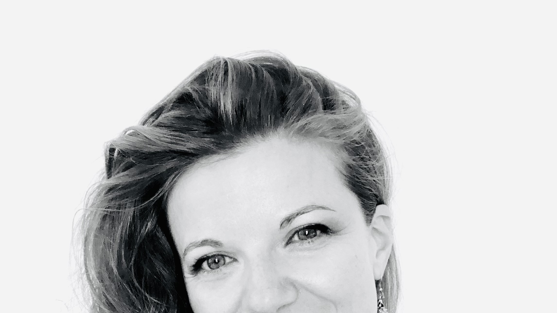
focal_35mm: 47
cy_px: 315
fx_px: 694
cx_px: 278
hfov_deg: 43.7
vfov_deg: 24.3
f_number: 2.2
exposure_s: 1/60
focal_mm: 2.87
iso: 80
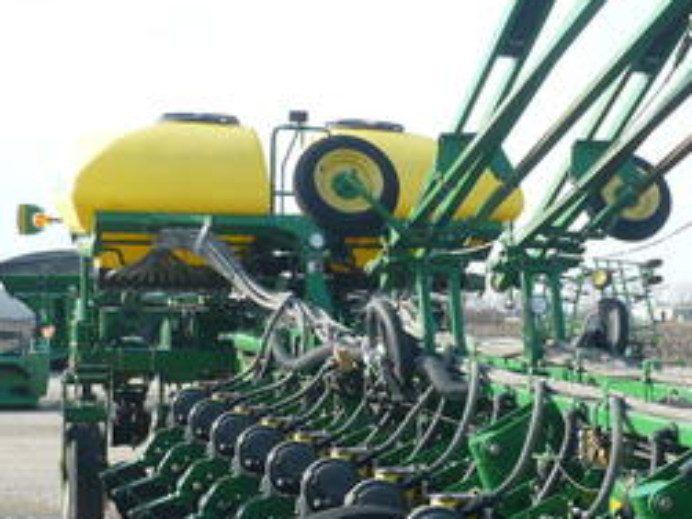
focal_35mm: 76
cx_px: 521
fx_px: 1519
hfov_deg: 25.4
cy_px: 414
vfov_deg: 19.2
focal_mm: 5.8
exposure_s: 1/500
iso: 100
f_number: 2.8
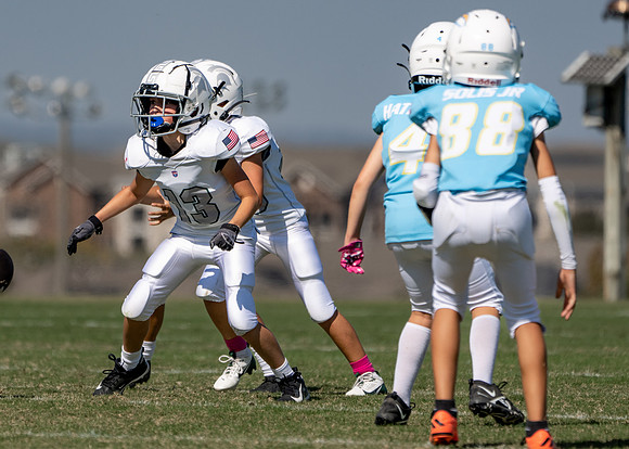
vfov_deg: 2.0
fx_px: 12814
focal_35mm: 717
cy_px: 178
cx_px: 240
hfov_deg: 2.8
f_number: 5.6
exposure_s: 1/1600
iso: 100
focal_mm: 400
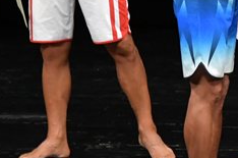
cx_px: 363
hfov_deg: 2.3
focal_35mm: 896
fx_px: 5911
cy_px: 4
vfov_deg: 1.5
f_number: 5.6
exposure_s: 1/400
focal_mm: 180
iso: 3200
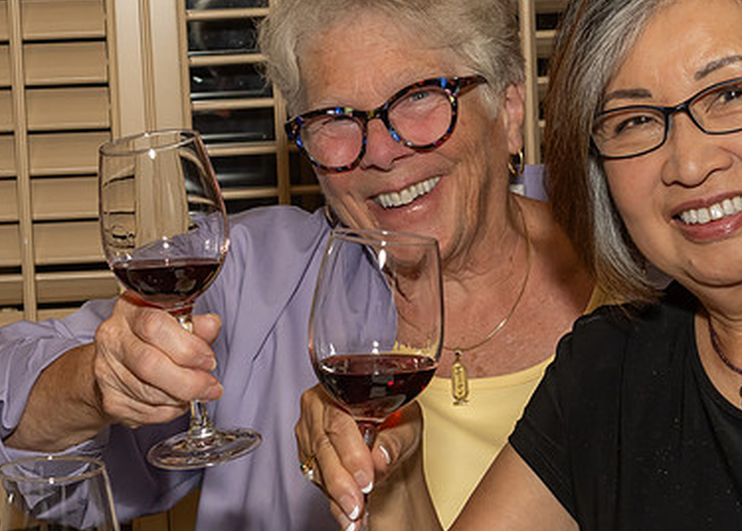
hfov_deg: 18.8
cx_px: 424
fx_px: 2234
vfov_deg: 13.5
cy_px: 273
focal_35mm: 106
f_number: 7.1
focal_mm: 34
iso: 500
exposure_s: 1/250
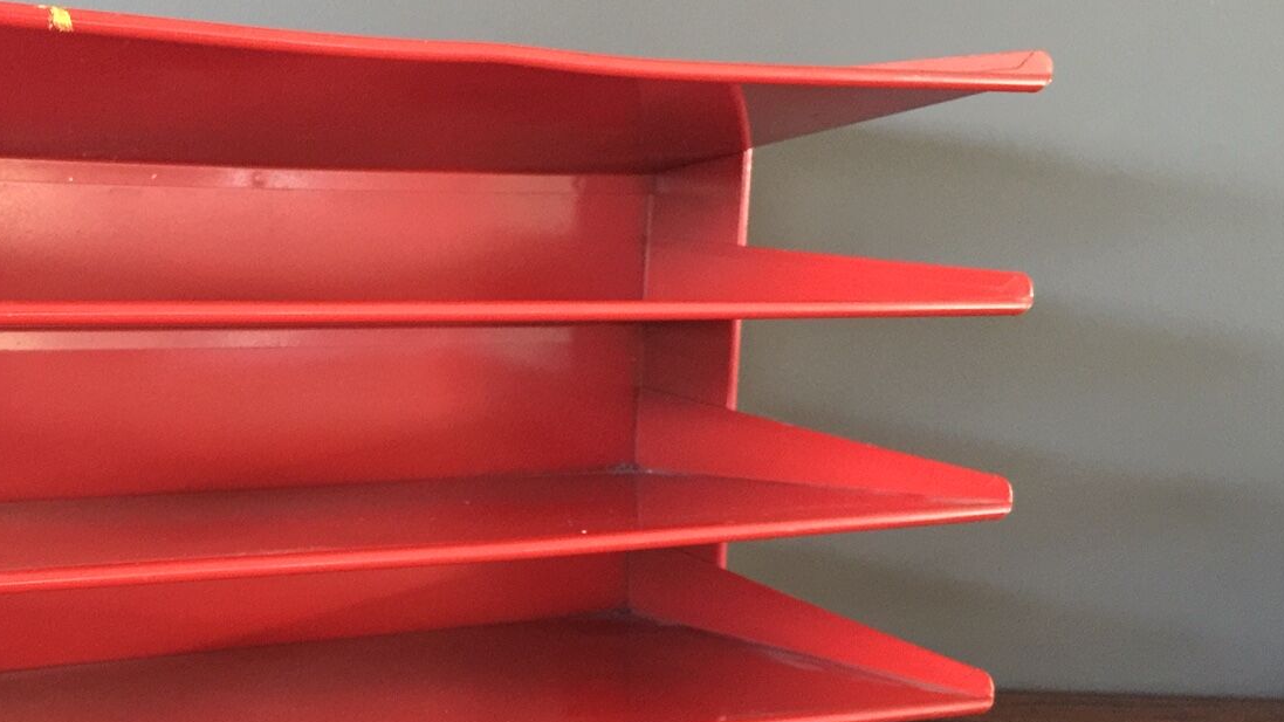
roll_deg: -3.2
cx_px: 400
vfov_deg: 25.3
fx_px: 1600
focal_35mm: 47
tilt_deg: -11.4
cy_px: 501
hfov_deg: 43.0
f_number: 2.2
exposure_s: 1/8
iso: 200
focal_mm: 4.15
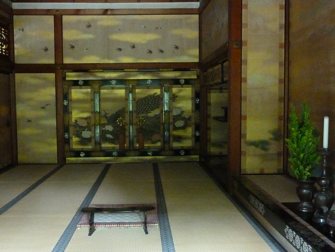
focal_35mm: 40
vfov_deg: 36.0
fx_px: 387
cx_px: 160
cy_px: 132
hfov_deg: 46.8
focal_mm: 4.1
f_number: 3.3
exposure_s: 1/10
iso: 800
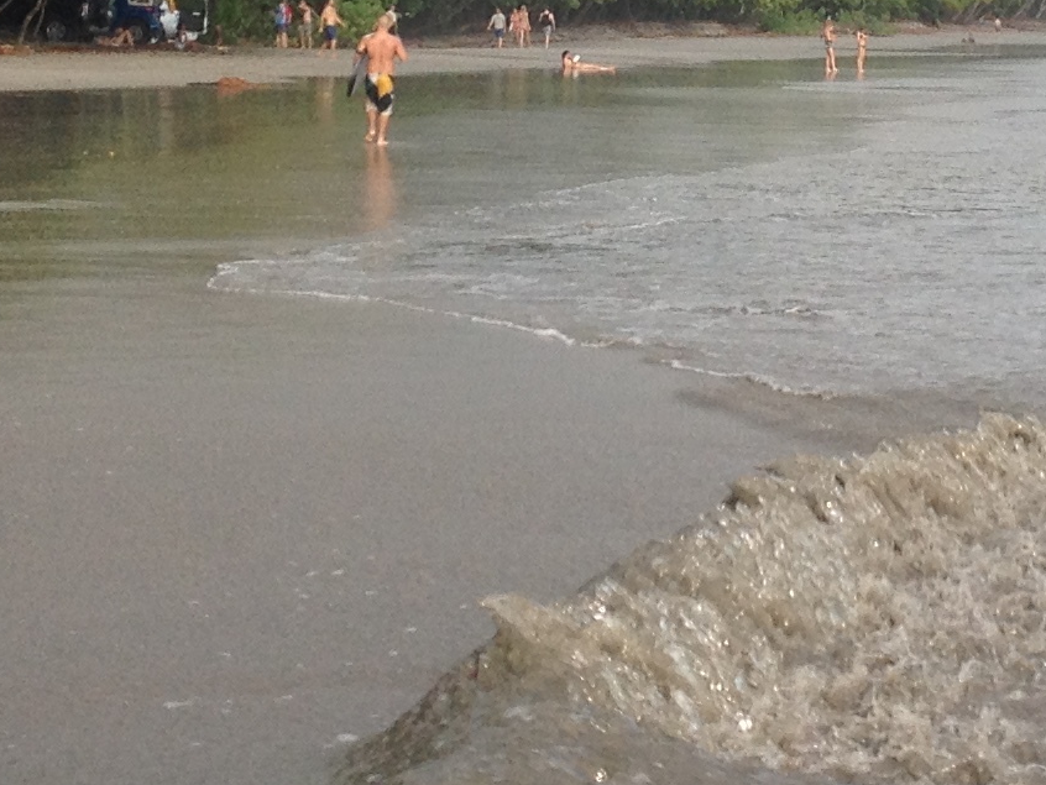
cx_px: 976
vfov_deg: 10.9
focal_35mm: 135
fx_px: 4080
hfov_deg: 14.4
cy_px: -64
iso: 50
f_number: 2.4
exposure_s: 1/1227
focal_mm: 4.28
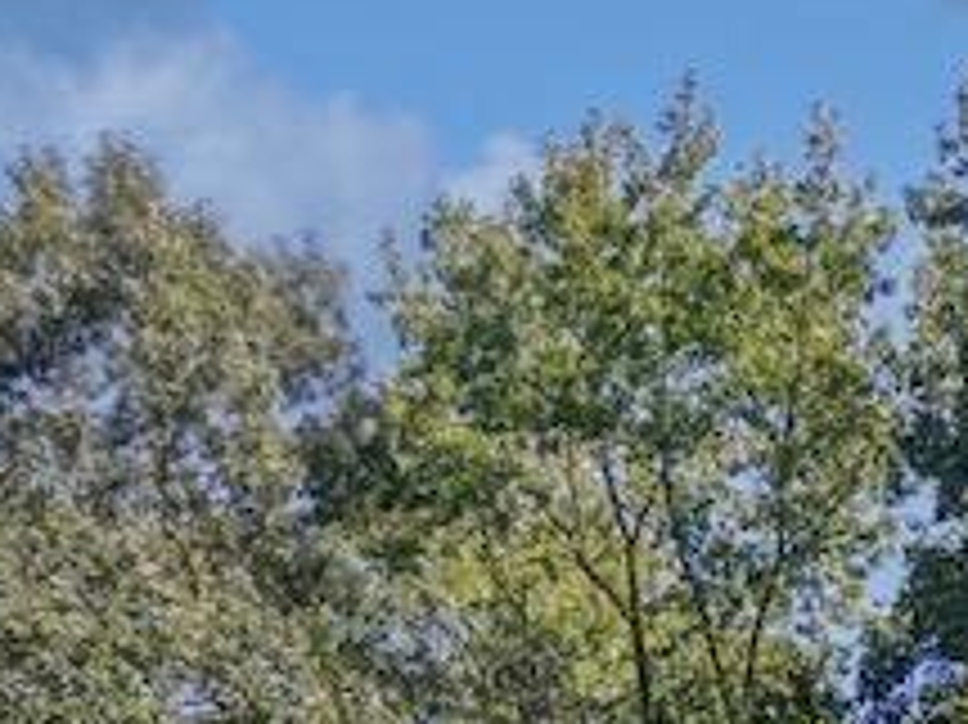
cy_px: 1853
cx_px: 1265
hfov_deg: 13.3
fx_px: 3997
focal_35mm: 143
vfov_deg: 9.1
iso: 290
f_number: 1.8
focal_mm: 8.67
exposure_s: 1/2000
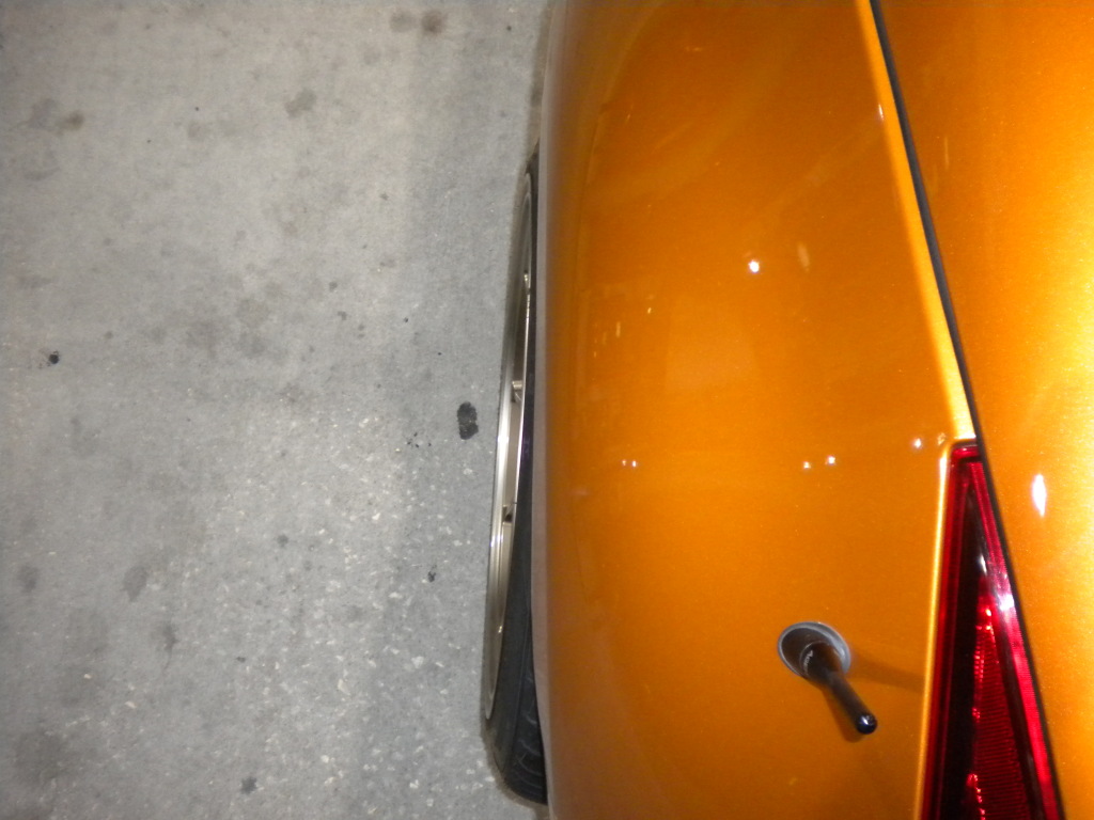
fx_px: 1106
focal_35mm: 35
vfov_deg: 40.7
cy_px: 410
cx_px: 547
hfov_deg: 52.6
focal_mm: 6.3
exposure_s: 1/30
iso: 400
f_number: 3.1
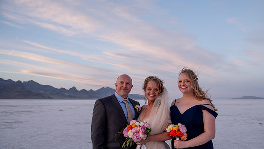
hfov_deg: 52.6
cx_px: 150
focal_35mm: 38
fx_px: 266
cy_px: 92
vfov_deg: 31.1
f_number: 4
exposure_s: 1/125
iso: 200
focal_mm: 31
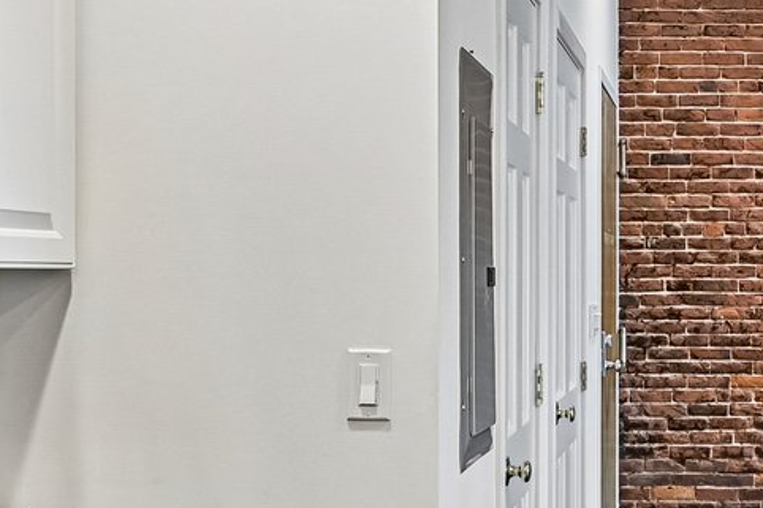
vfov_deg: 20.0
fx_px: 1441
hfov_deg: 28.1
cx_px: 739
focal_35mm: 68
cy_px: 270
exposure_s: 1/10
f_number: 8
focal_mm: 16
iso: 400
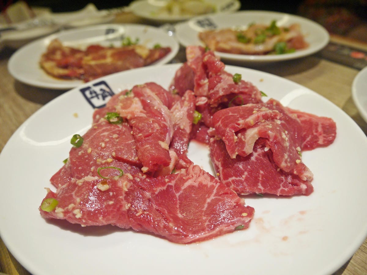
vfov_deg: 49.7
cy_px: 138
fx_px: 297
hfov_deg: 63.4
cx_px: 184
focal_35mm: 28
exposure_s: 1/60
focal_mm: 14
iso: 250
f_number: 3.5
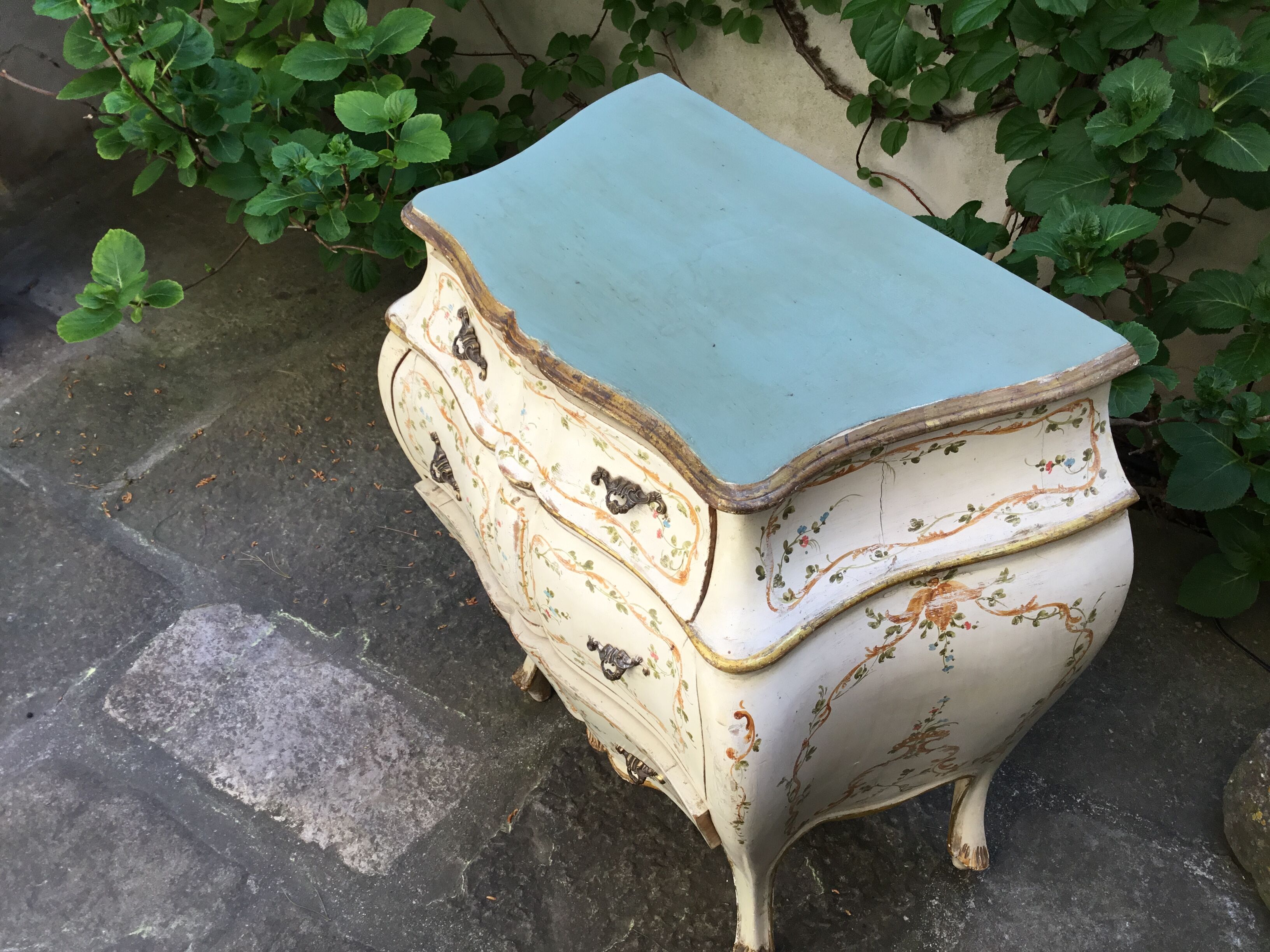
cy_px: 476
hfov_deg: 58.4
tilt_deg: -44.7
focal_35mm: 31
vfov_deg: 45.4
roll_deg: +1.5
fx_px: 1137
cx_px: 635
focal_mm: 3.3
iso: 25
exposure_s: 1/103
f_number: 2.4
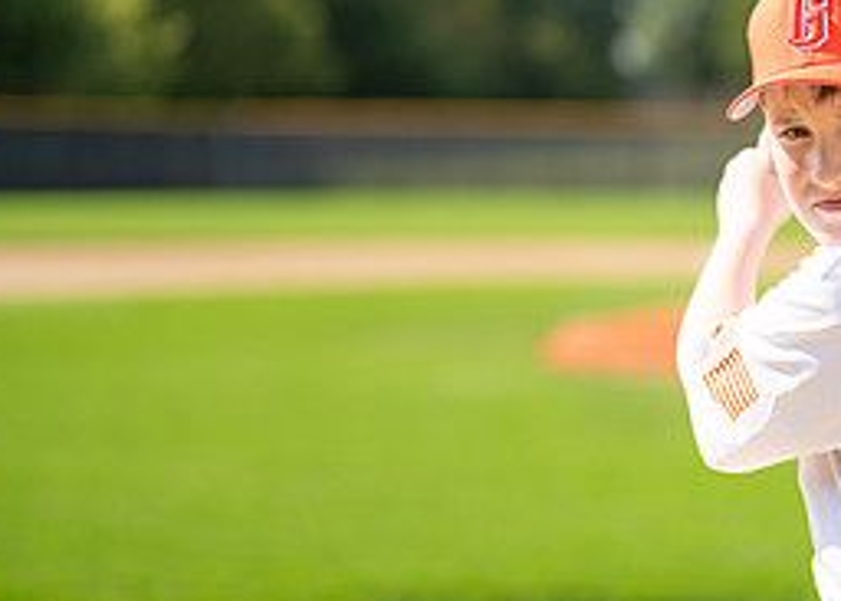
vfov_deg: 12.0
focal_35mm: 120
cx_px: 854
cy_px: 305
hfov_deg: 16.3
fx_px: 2867
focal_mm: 50
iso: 100
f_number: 1.2
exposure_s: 1/6400
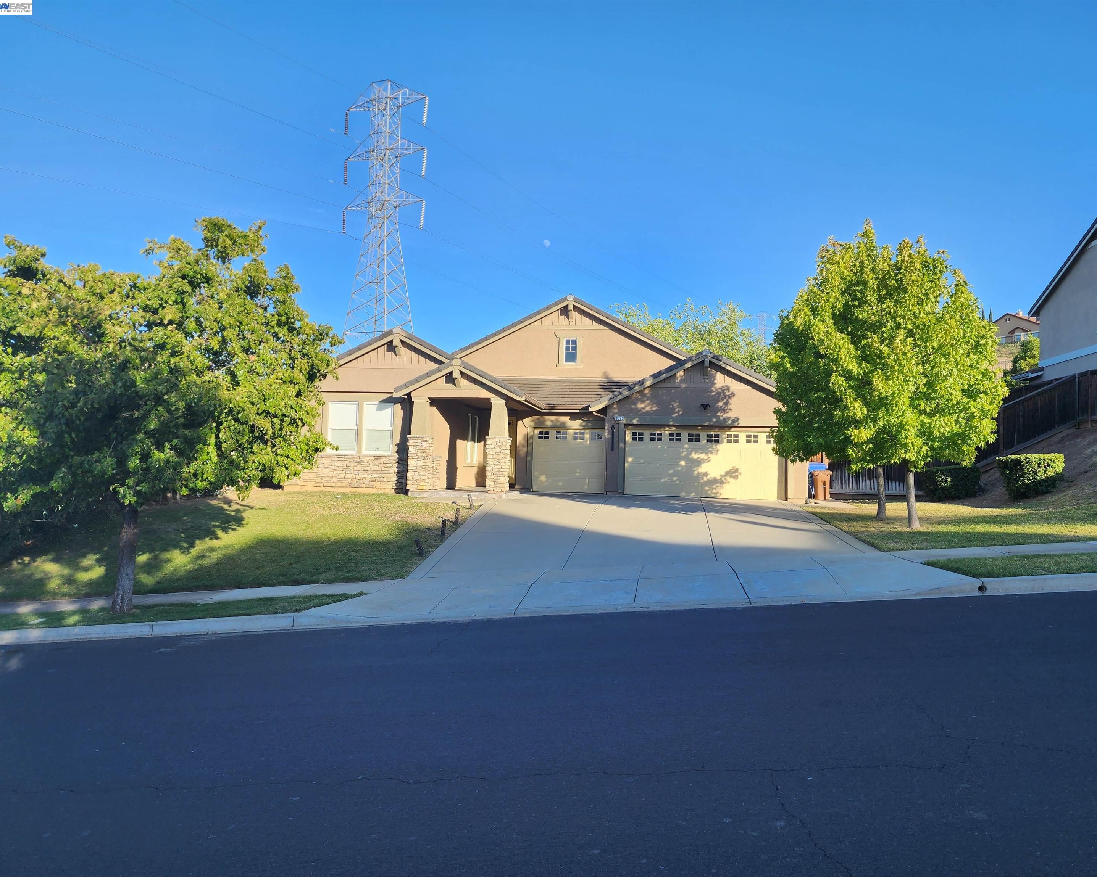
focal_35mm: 24
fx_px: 779
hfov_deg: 70.3
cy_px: 439
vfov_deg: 58.8
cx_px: 568
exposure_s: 1/409
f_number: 1.8
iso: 12
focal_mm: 6.4
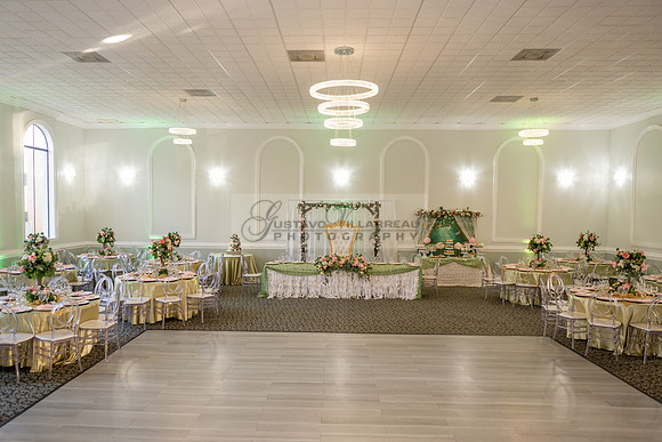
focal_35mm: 26
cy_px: 230
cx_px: 313
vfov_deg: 50.3
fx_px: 471
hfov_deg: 70.2
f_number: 2.8
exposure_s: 1/100
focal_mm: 24
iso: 640
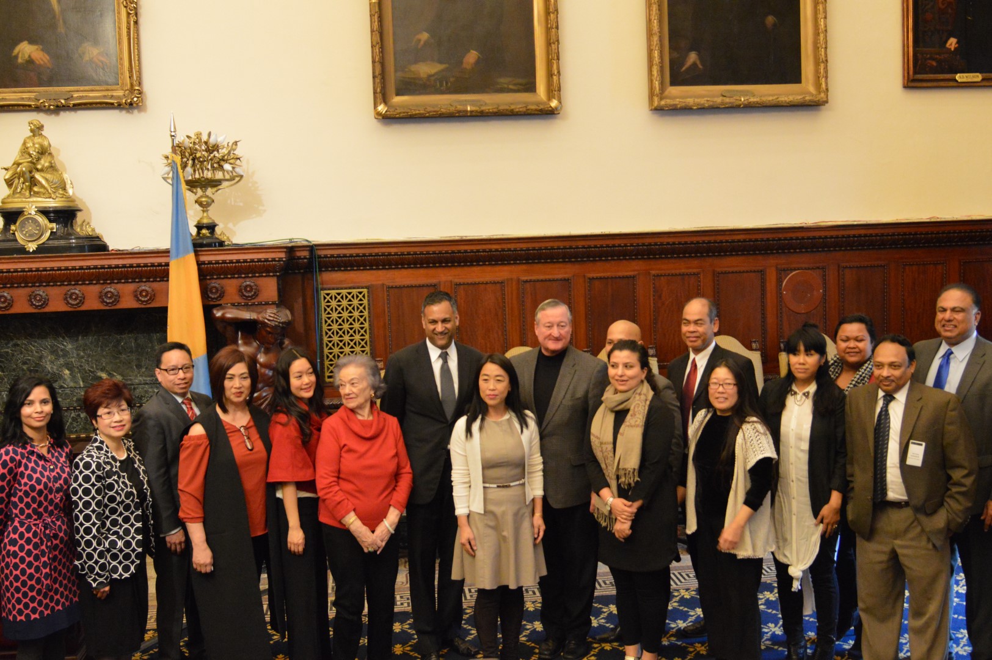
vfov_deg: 36.8
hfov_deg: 53.2
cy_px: 330
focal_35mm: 36
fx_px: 991
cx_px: 496
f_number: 4
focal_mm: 24
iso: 3200
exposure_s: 1/30
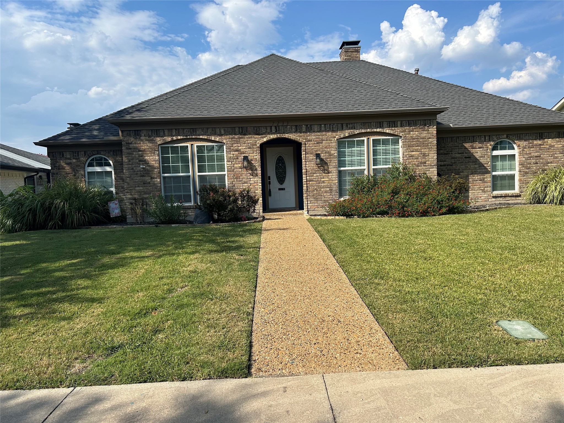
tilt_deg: -2.0
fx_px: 424
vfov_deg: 53.1
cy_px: 212
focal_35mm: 26
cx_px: 282
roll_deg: +3.4
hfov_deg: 67.3
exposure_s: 1/3968
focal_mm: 5.7
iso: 50
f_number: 1.5
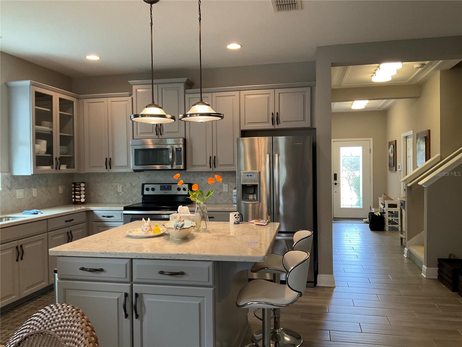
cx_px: 231
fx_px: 387
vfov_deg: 48.2
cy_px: 174
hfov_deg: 61.7
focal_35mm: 29
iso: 80
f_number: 1.8
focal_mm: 3
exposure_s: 1/60
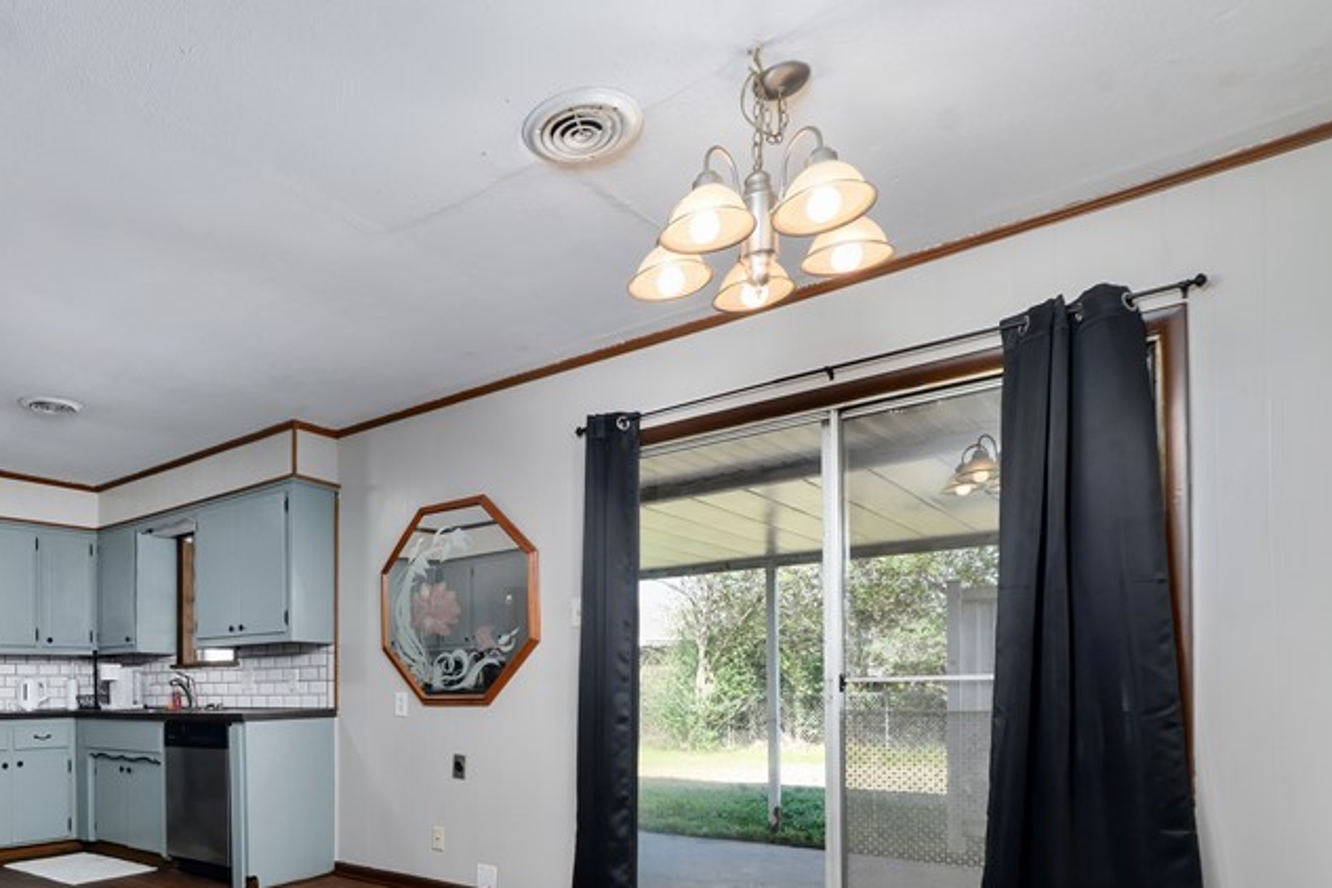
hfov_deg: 70.0
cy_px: 690
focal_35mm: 24
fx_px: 888
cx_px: 374
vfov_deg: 50.4
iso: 200
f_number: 7.1
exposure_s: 1/125
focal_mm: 14
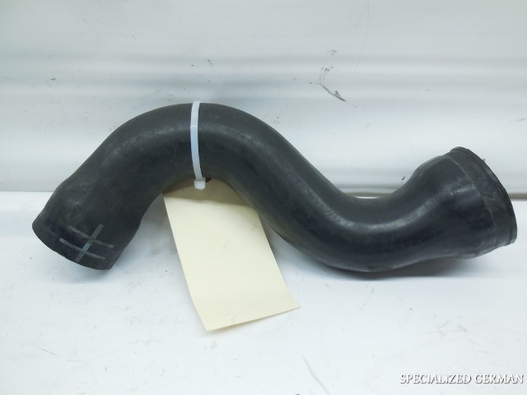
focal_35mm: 25
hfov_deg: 69.4
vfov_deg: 54.9
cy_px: 198
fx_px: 381
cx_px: 264
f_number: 3.1
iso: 125
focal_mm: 4.5
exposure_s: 1/80
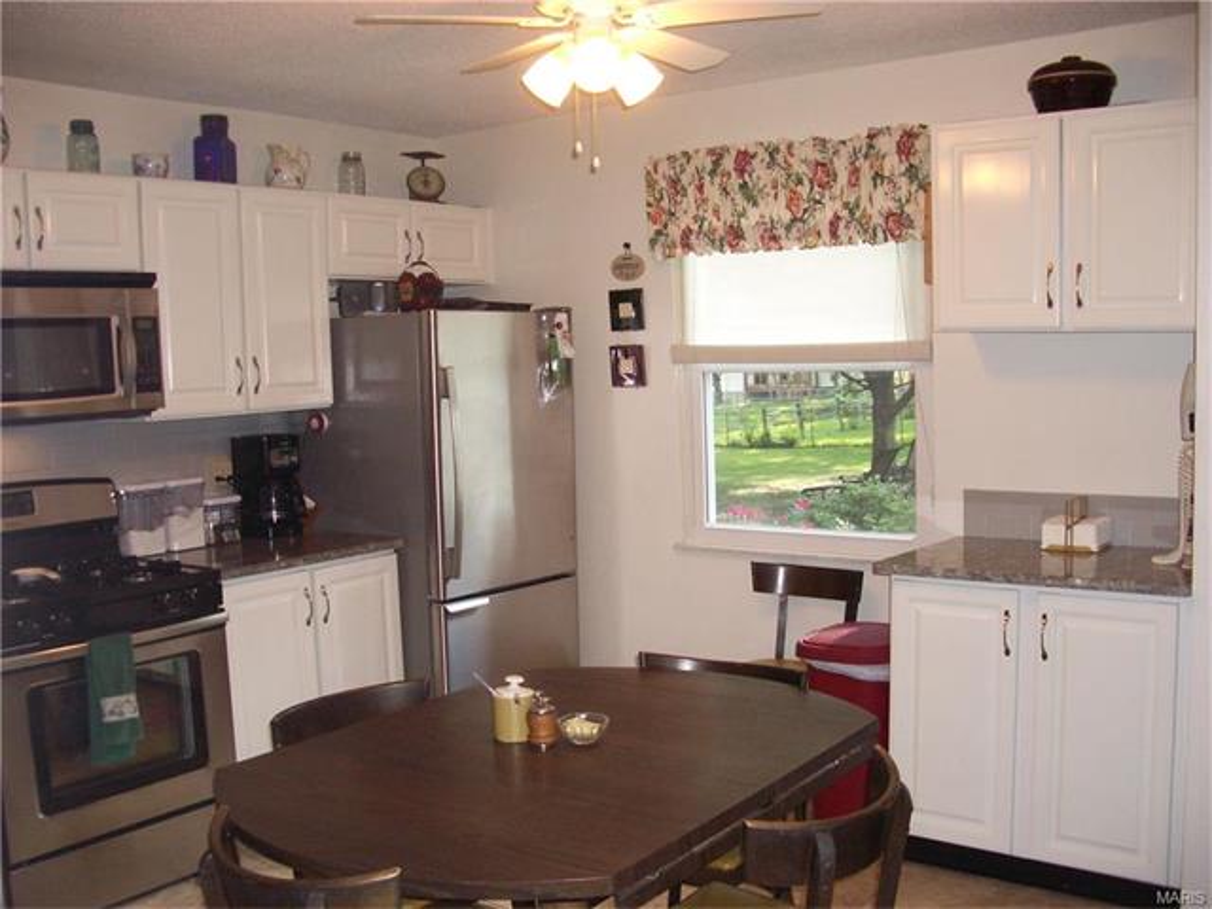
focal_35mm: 35
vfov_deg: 40.7
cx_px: 606
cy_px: 454
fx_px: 1225
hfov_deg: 52.6
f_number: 2.6
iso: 200
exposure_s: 1/60
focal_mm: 5.8
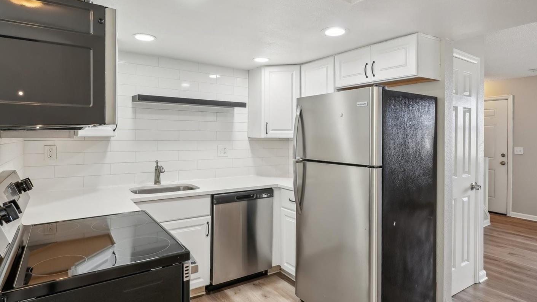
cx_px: 268
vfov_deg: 56.7
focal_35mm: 20
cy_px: 134
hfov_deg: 87.8
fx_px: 279
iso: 400
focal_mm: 11
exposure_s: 1/30
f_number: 8
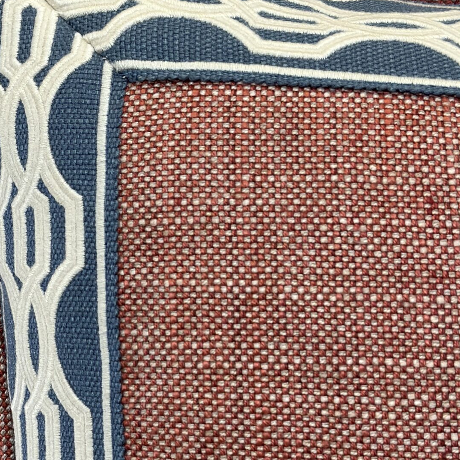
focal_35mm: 101
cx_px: 81
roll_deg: -0.6
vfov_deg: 17.2
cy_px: 261
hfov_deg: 17.1
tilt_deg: -18.4
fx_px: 1518
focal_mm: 6.86
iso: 80
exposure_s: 1/222
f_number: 1.78
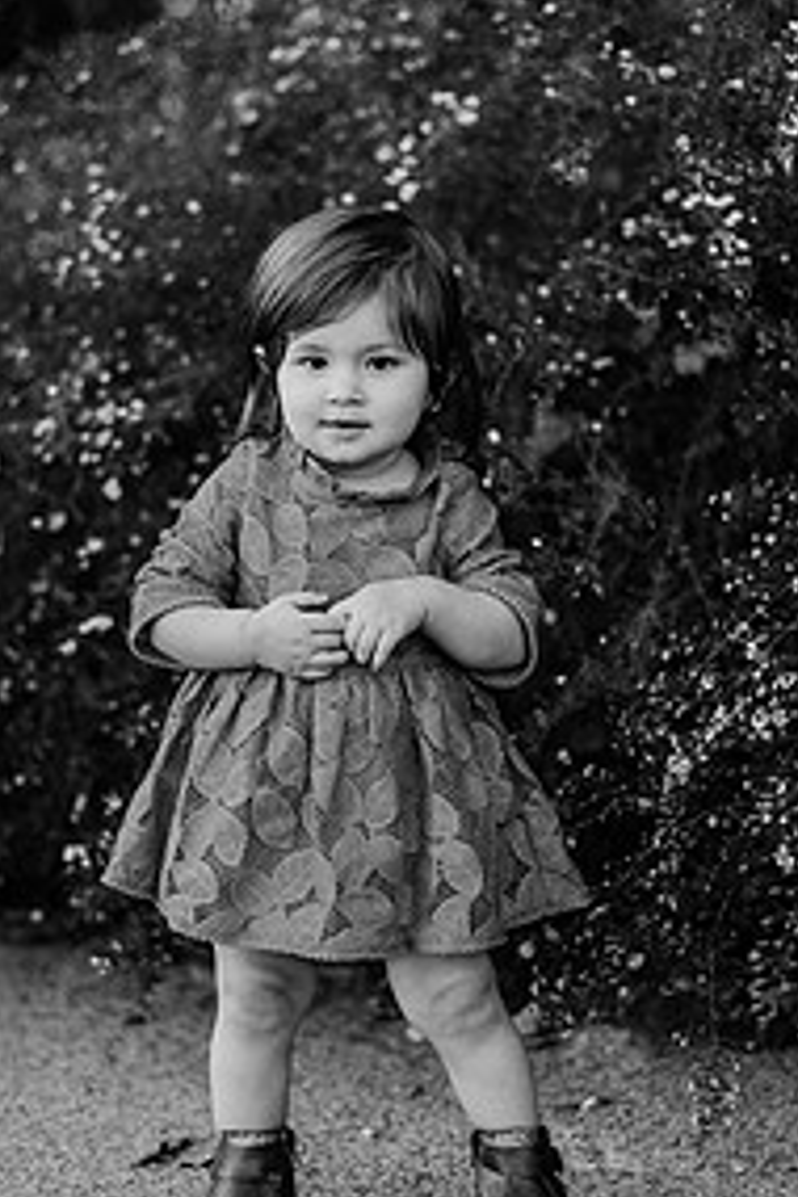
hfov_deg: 17.3
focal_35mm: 79
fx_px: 2627
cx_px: 357
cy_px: 596
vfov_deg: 25.7
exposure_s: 1/1000
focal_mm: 50
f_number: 2
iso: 160
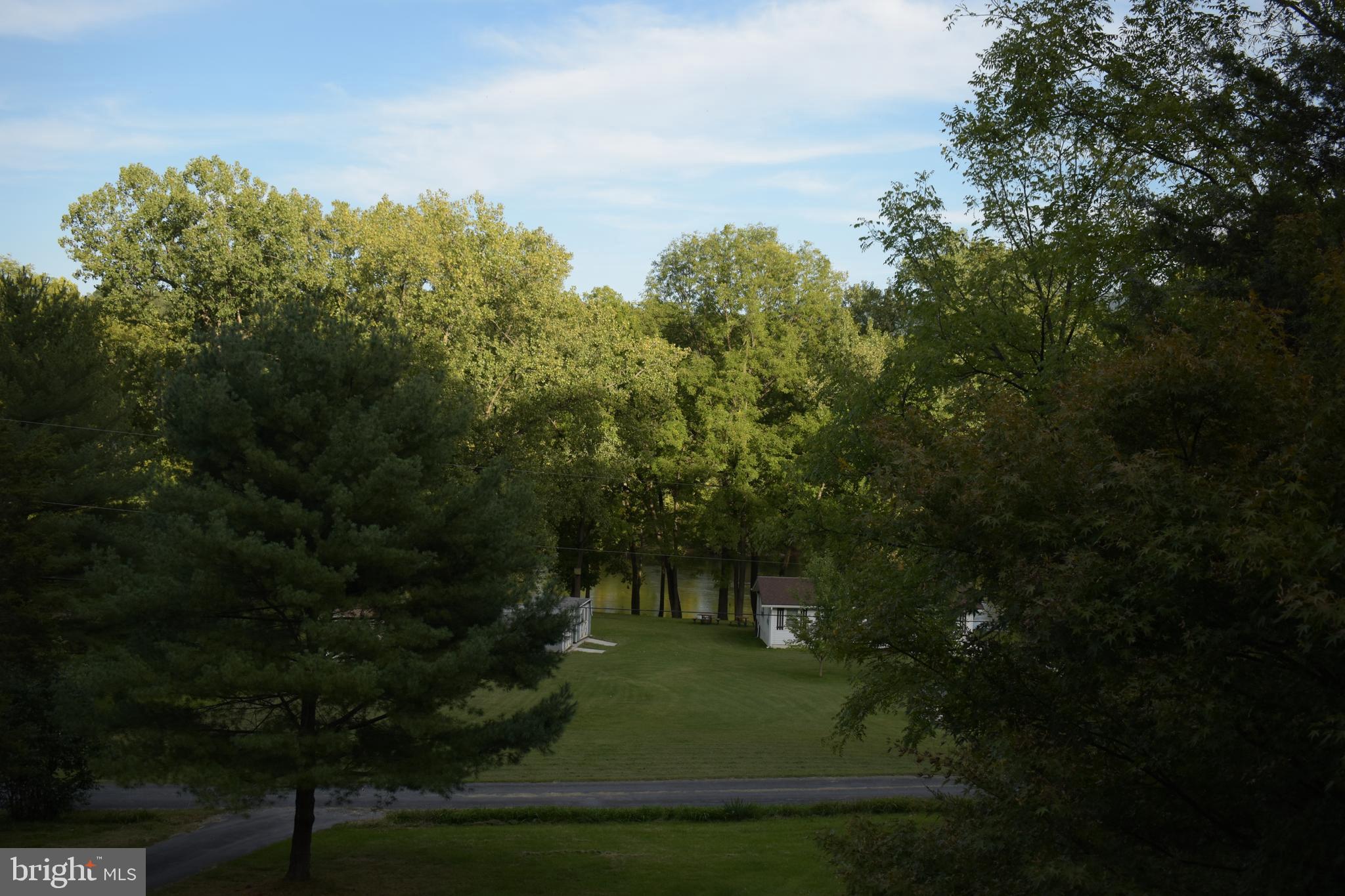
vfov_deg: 35.5
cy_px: 448
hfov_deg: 51.3
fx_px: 1401
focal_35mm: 38
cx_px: 672
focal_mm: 25
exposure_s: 1/800
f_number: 4.5
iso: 200
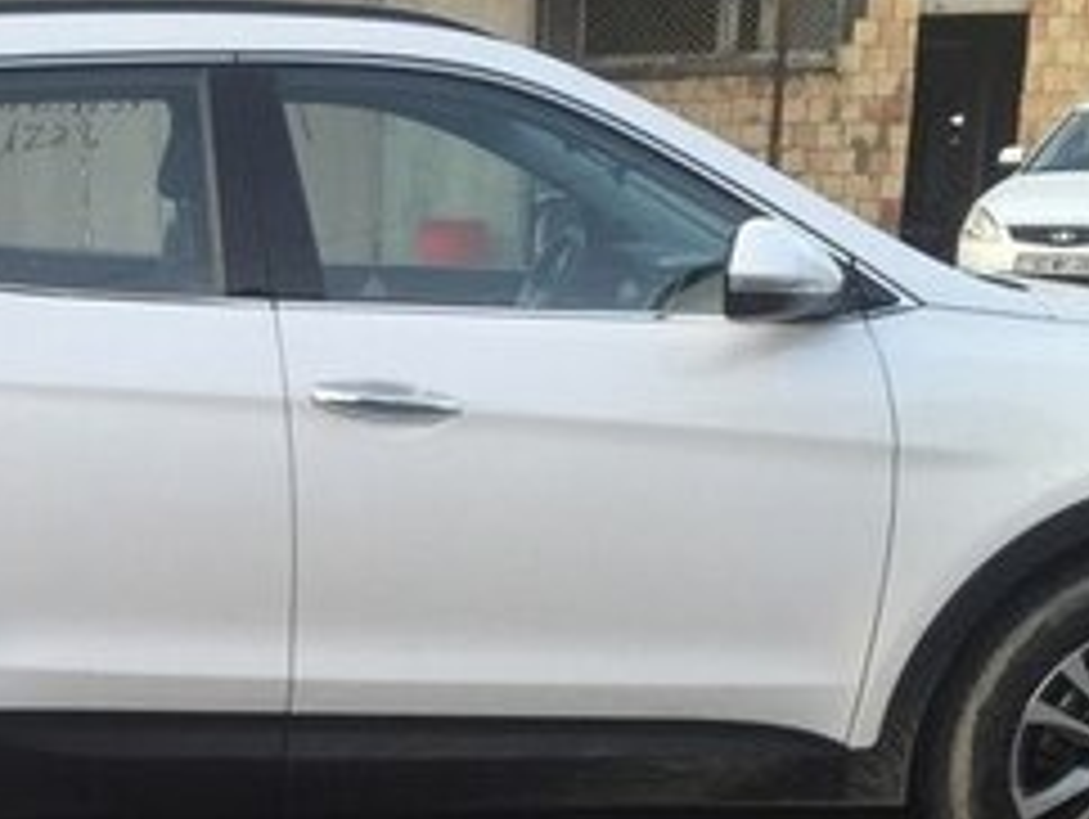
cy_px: 1001
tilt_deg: -14.4
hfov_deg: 24.1
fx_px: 2488
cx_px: 153
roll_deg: +1.5
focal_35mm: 79
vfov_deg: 17.7
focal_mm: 4.15
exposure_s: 1/100
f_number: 2.2
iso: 50
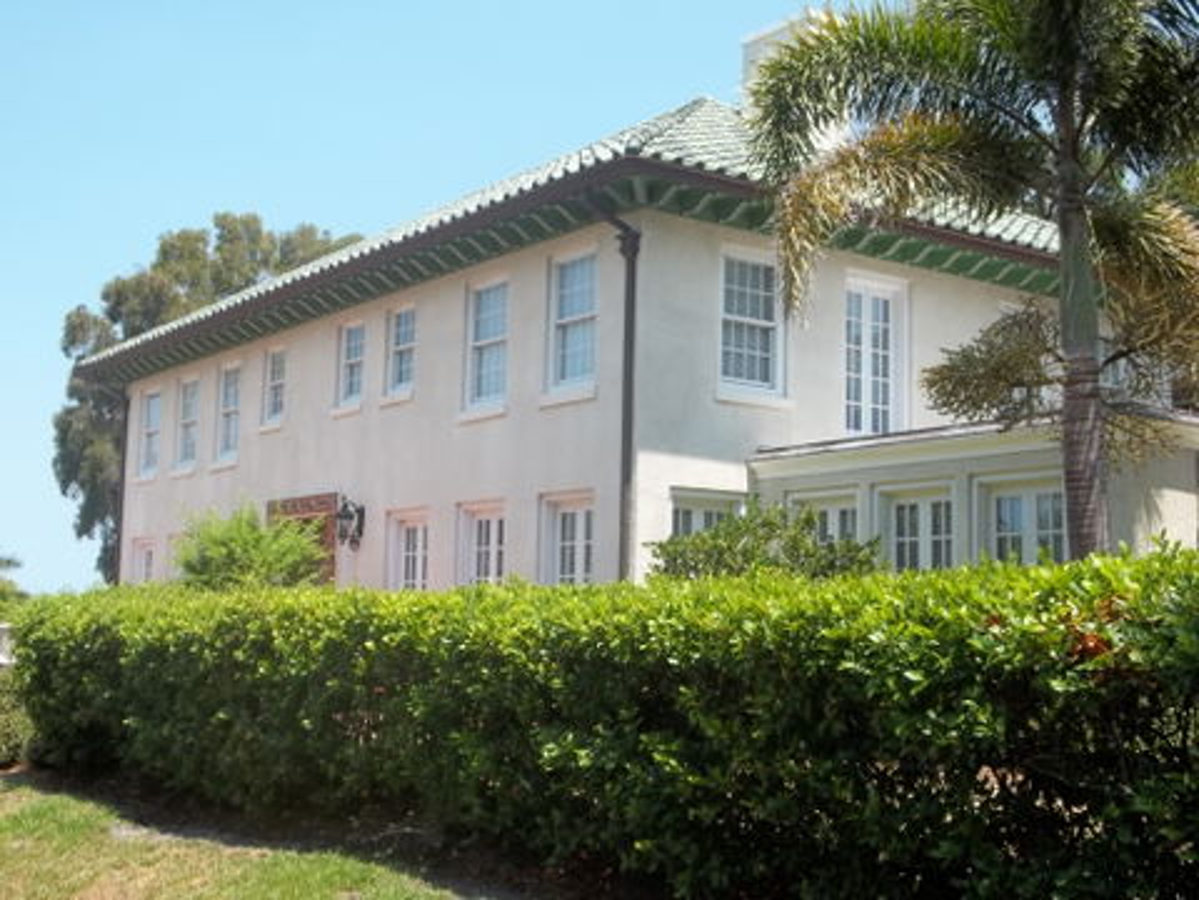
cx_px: 600
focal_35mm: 46
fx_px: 1593
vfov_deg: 31.5
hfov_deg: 41.2
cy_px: 450
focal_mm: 8.3
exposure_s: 1/400
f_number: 3.7
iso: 64
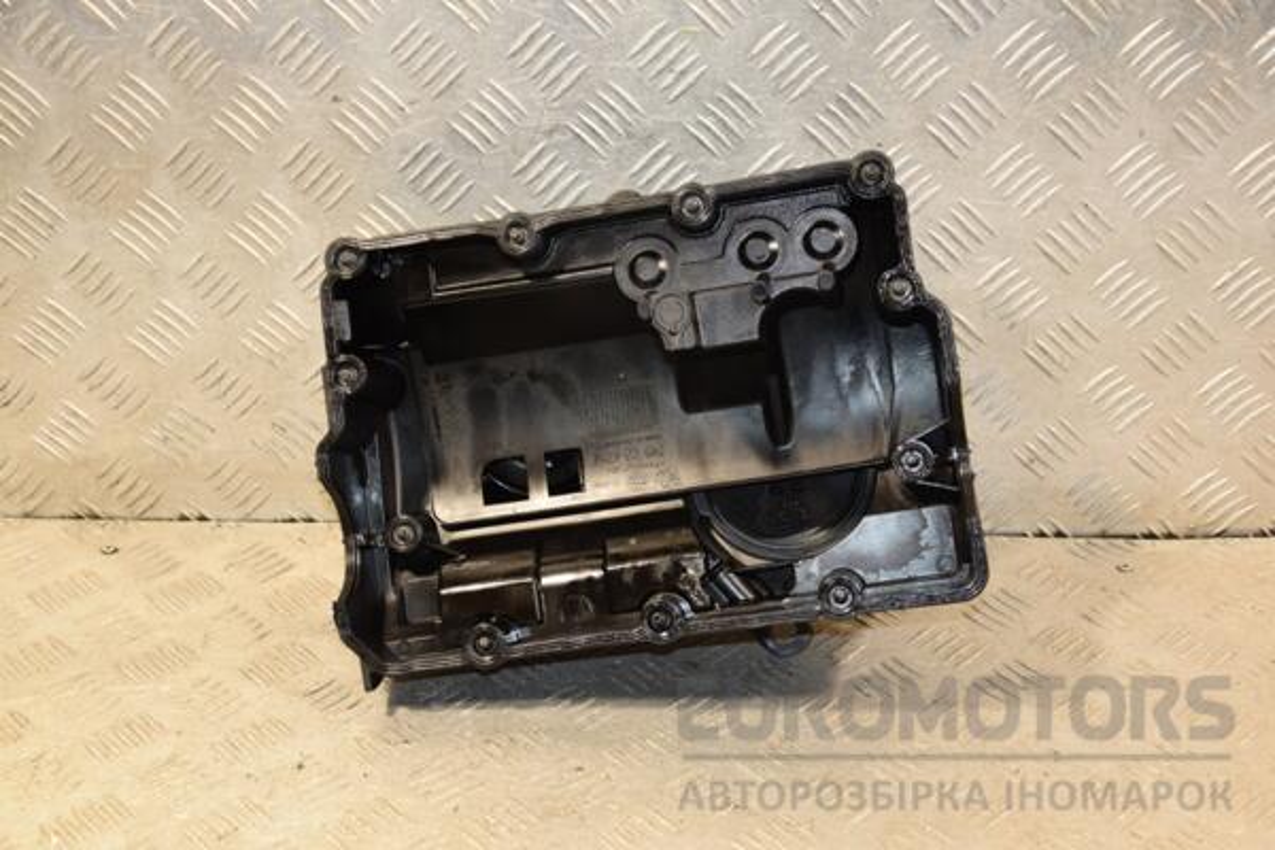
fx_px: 2019
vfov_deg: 23.8
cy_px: 425
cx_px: 638
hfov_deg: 35.1
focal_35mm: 57
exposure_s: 1/125
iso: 800
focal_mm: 38
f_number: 5
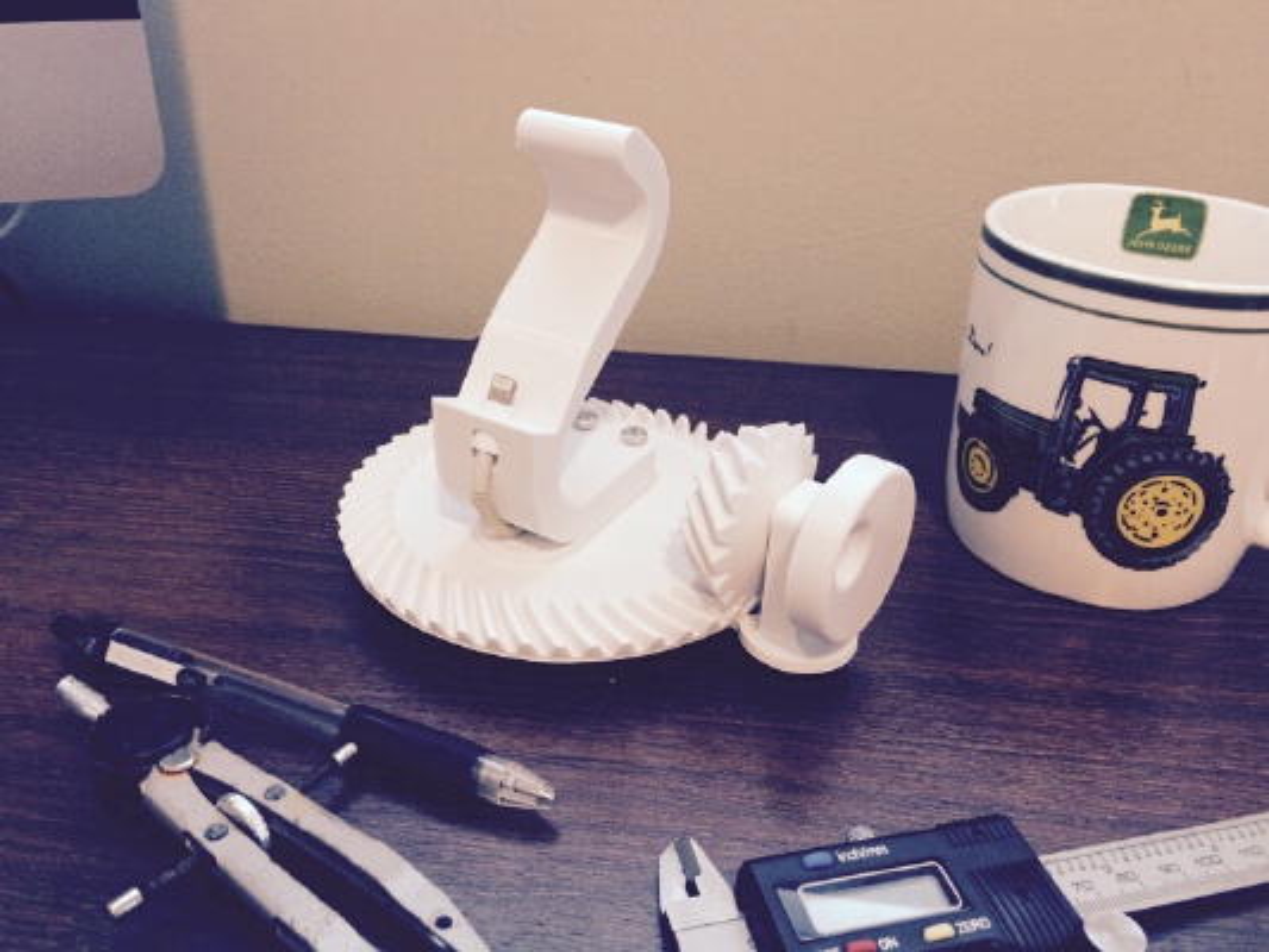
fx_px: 1063
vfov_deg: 48.2
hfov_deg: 61.6
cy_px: 476
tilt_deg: -28.8
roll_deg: -0.8
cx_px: 634
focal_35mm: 29
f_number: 2.2
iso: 200
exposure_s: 1/30
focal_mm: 4.15
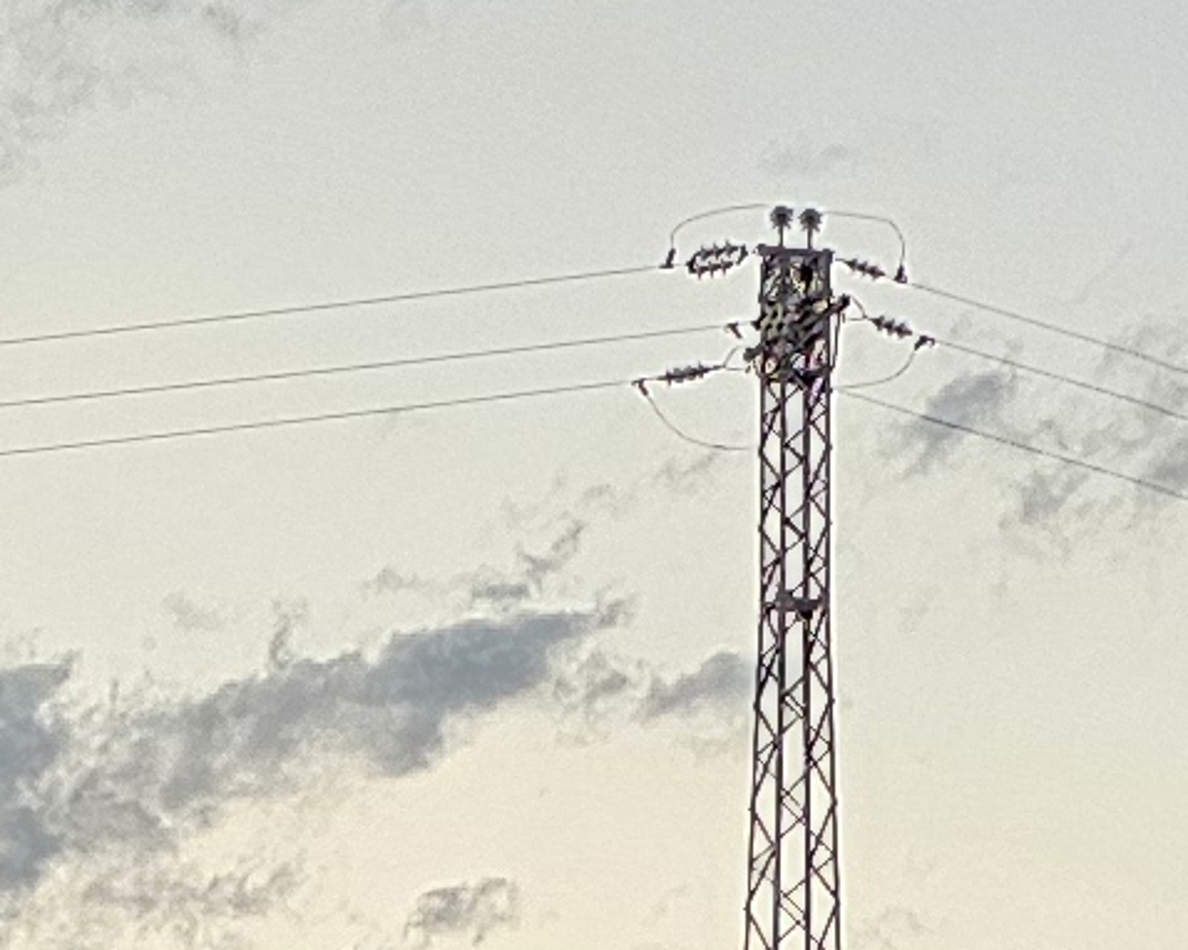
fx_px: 6607
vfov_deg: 7.5
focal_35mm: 188
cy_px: 2564
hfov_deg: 10.2
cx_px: 37
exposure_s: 1/359
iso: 400
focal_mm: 6.3
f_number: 1.7
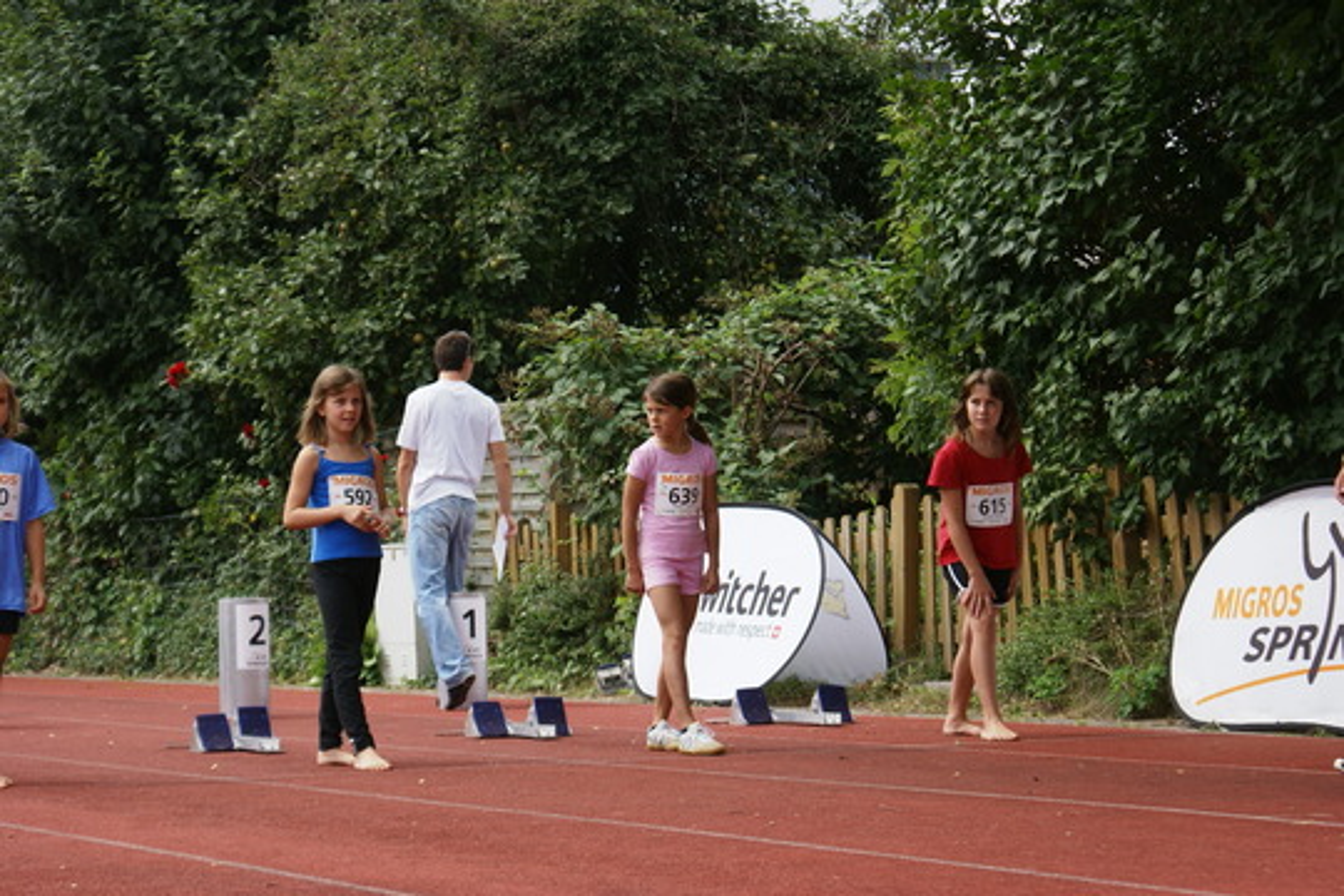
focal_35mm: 105
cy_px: 448
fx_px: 3920
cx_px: 672
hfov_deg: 19.5
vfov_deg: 13.0
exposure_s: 1/320
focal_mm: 70
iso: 100
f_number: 6.3
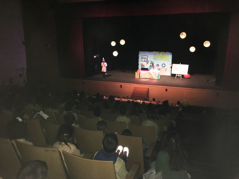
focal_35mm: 29
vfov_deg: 48.2
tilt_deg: -13.8
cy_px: 90
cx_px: 120
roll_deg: -0.7
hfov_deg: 61.7
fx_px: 200
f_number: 2.2
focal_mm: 4.15
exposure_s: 1/17
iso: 125
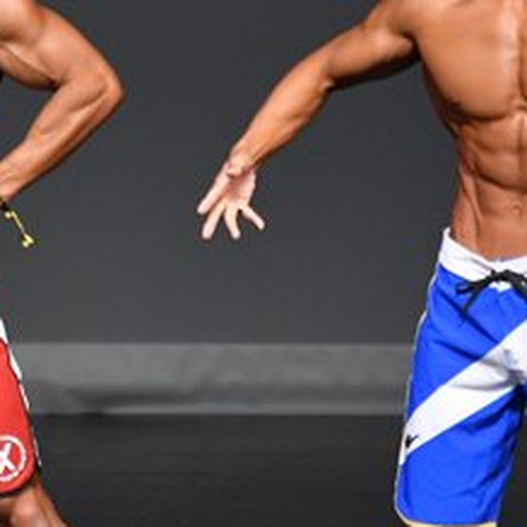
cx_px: 69
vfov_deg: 1.9
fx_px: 16294
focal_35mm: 946
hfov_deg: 1.9
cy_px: 351
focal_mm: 210
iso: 2500
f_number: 5.6
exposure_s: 1/400
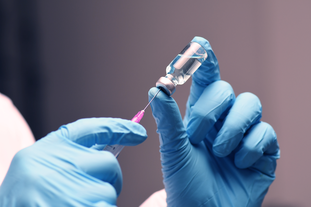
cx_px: 156
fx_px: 1296
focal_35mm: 150
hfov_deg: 13.7
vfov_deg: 9.1
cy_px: 104
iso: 500
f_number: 5.6
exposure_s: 1/200
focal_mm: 100
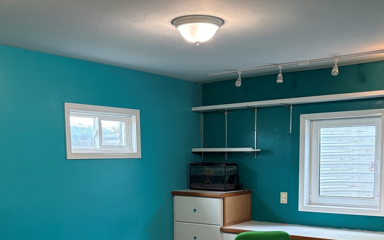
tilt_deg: -5.7
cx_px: 193
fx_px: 460
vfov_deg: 28.5
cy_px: 199
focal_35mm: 44
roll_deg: +1.2
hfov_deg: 45.3
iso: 200
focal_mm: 5.96
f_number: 1.6
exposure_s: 1/120
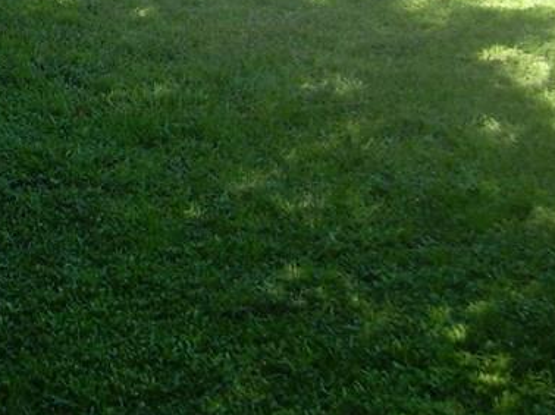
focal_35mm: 103
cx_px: -40
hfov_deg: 18.4
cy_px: -110
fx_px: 1650
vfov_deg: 13.8
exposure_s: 1/229
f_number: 2.8
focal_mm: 6.3
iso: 50
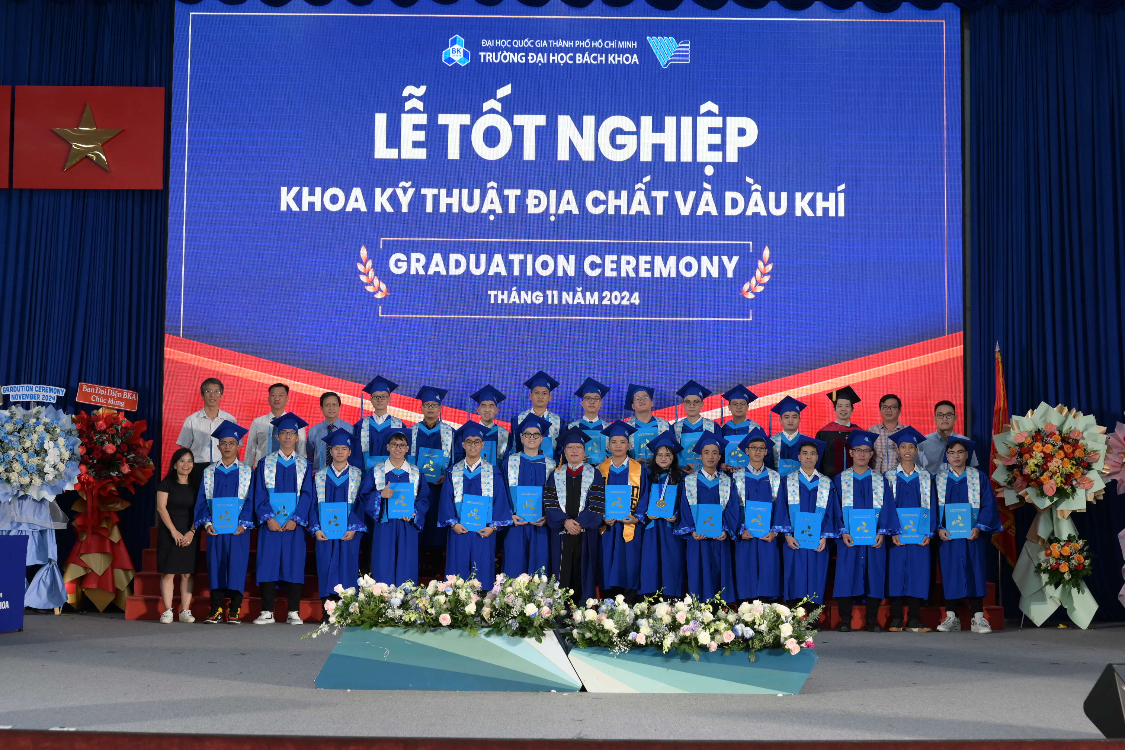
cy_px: 375
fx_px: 1562
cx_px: 562
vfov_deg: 27.0
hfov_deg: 39.6
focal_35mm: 50
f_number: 4.5
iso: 1000
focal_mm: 50
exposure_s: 1/100
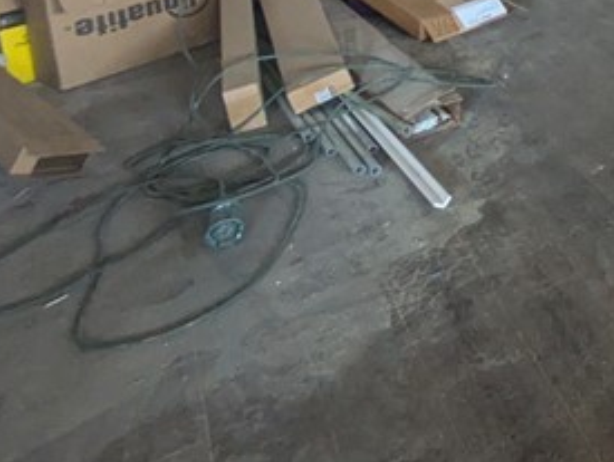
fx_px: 924
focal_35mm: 52
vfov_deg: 22.6
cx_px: 1084
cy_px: -243
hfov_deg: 22.6
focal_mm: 1.83
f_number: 2.2
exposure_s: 1/30
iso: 372
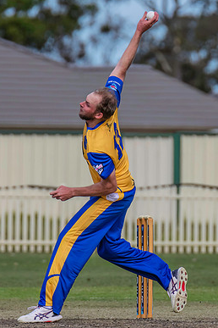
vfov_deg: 2.1
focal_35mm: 996
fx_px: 9046
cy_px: 194
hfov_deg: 1.4
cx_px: 90
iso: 800
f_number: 7.1
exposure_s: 1/2500
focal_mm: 500
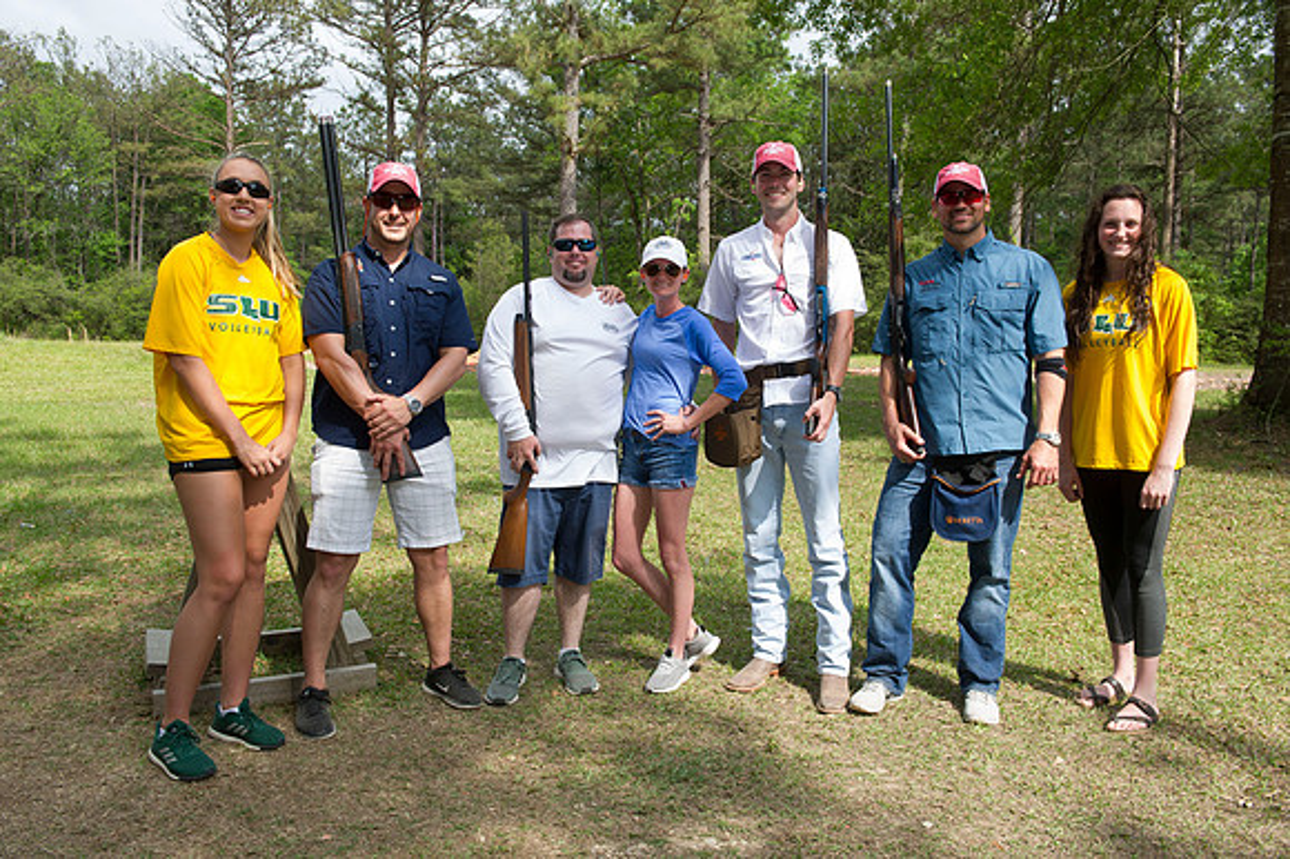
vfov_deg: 42.3
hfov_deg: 60.3
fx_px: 1110
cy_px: 430
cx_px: 645
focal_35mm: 31
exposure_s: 1/200
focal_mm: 31
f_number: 7.1
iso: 200
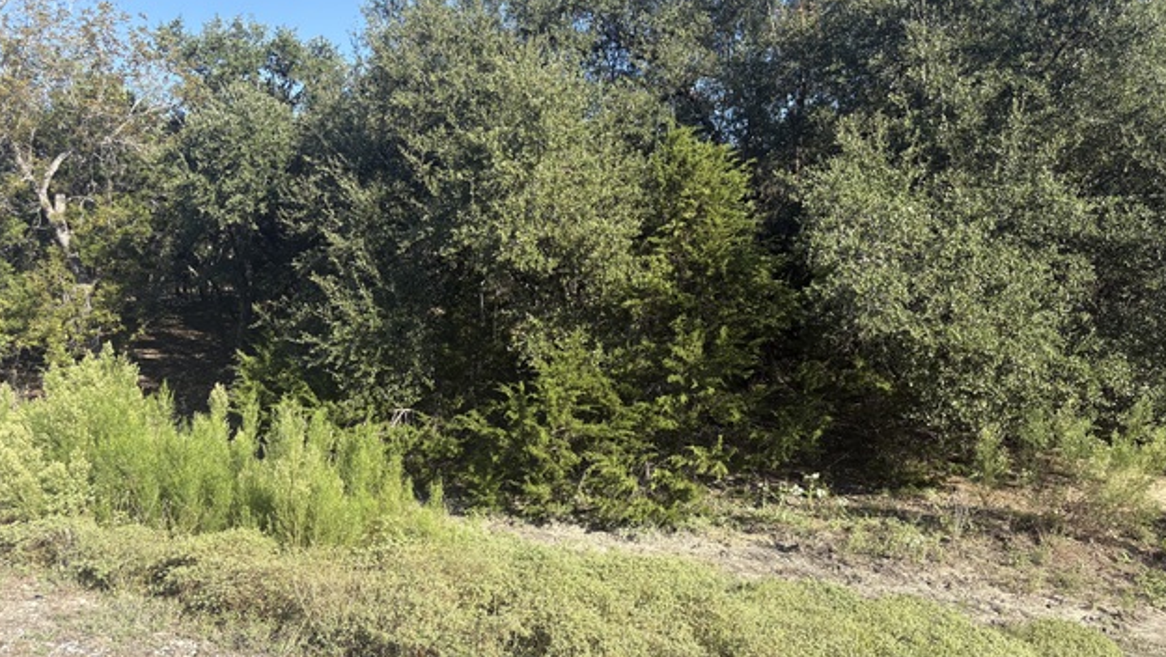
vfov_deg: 40.2
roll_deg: +0.8
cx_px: 591
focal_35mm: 29
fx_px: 897
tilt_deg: -1.6
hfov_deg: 66.0
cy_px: 301
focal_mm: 5.96
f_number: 1.6
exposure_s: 1/1337
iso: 50
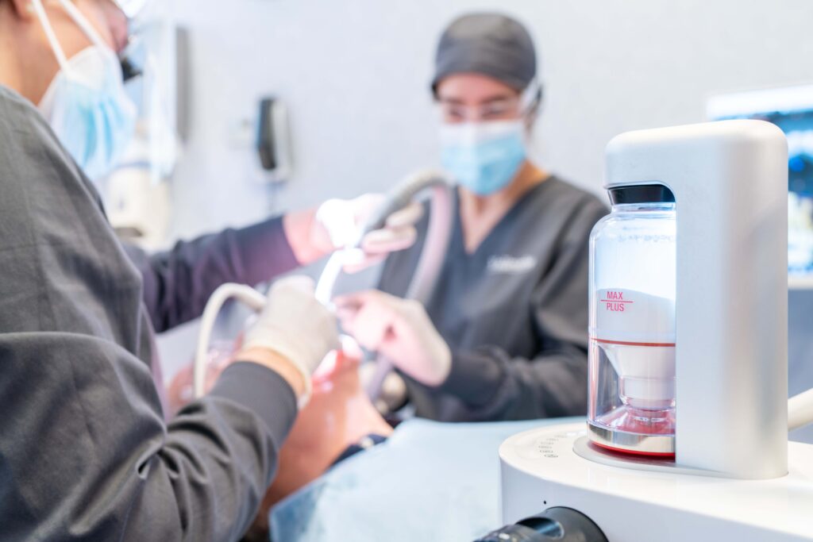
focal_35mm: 35
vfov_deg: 37.9
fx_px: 790
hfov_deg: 54.4
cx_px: 406
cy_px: 271
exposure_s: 1/25
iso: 250
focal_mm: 35
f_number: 4
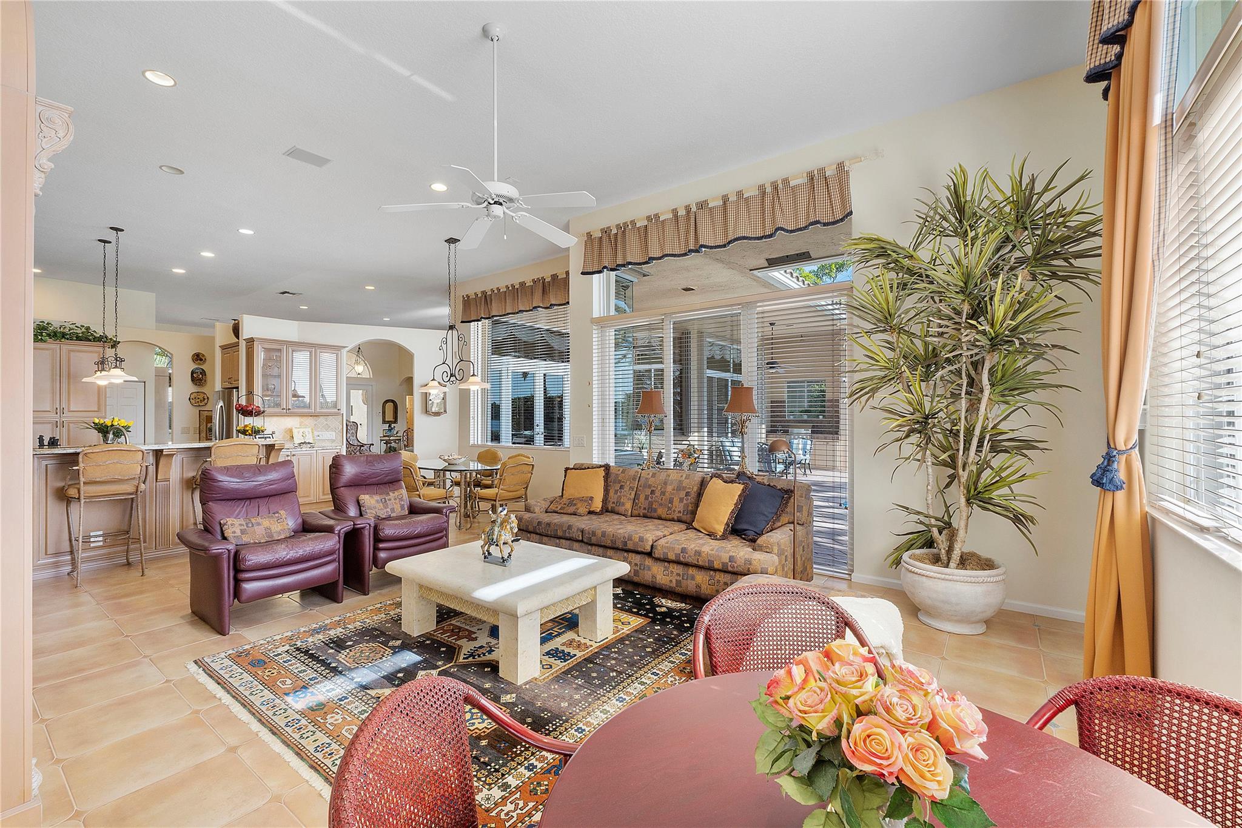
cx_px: 621
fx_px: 517
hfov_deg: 100.4
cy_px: 414
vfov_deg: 77.3
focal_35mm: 15
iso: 160
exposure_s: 1/20
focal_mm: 10
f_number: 11
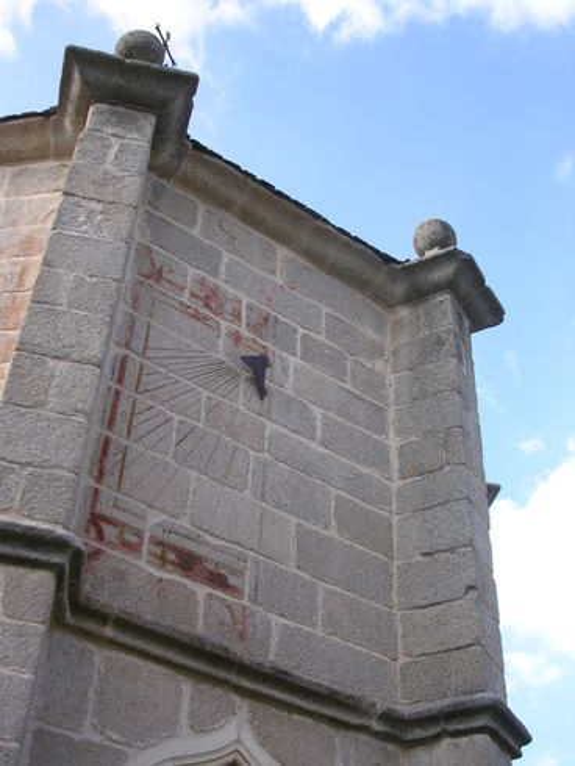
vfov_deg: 41.2
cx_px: 288
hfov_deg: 31.5
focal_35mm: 46
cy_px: 383
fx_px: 1018
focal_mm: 7.1
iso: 50
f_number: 3
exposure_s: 1/224
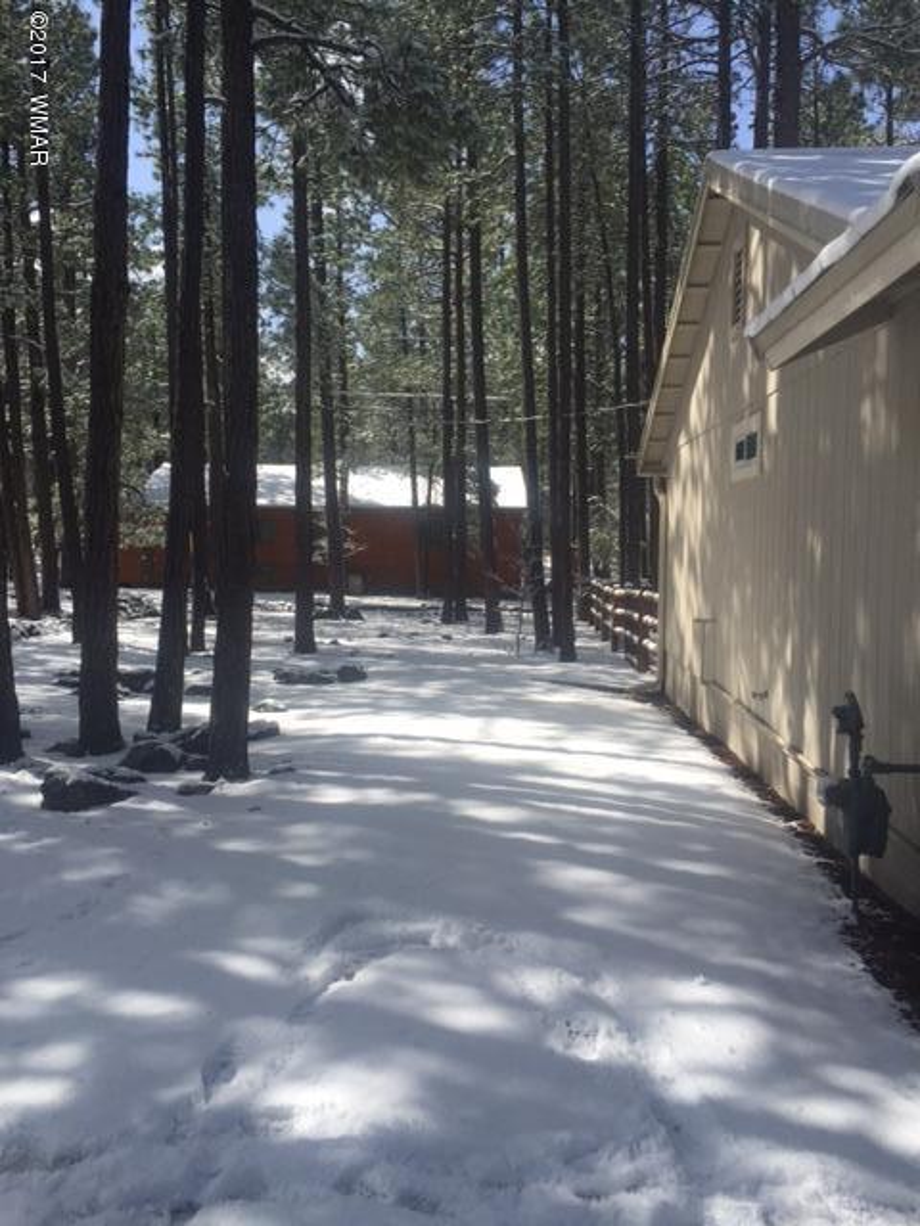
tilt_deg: -3.1
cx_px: 460
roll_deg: -0.7
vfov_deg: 61.7
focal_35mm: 29
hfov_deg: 48.2
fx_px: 1028
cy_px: 613
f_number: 2.2
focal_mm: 4.15
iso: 32
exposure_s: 1/1721
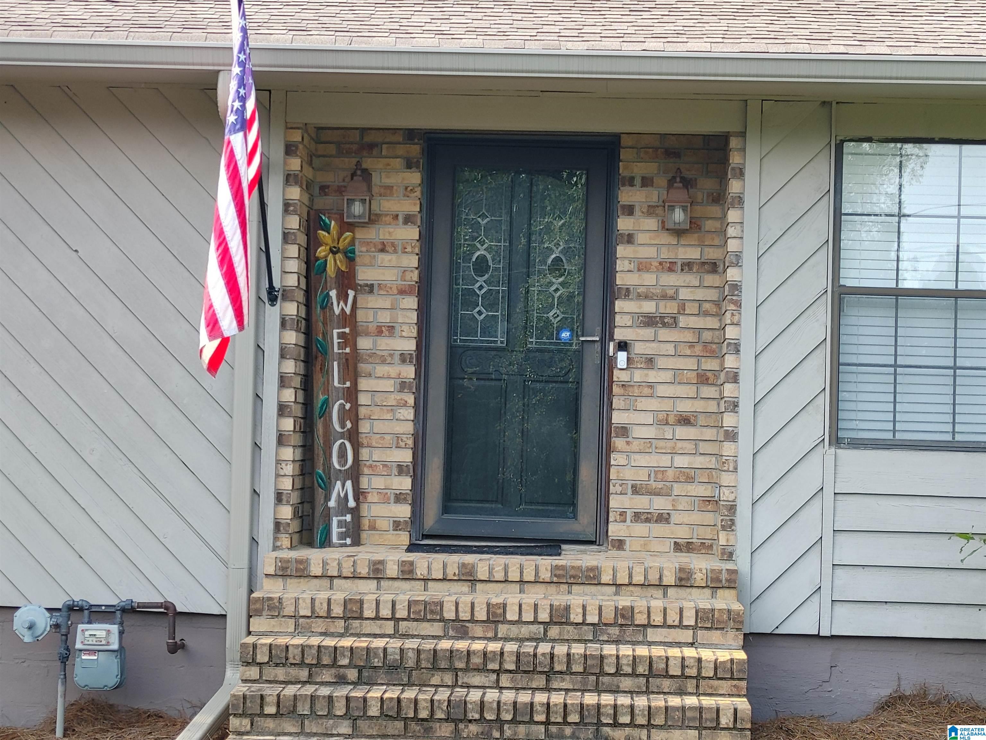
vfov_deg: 18.9
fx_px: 2222
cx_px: 493
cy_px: 370
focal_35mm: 78
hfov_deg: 25.0
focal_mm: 5.58
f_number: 1.8
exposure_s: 1/146
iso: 50
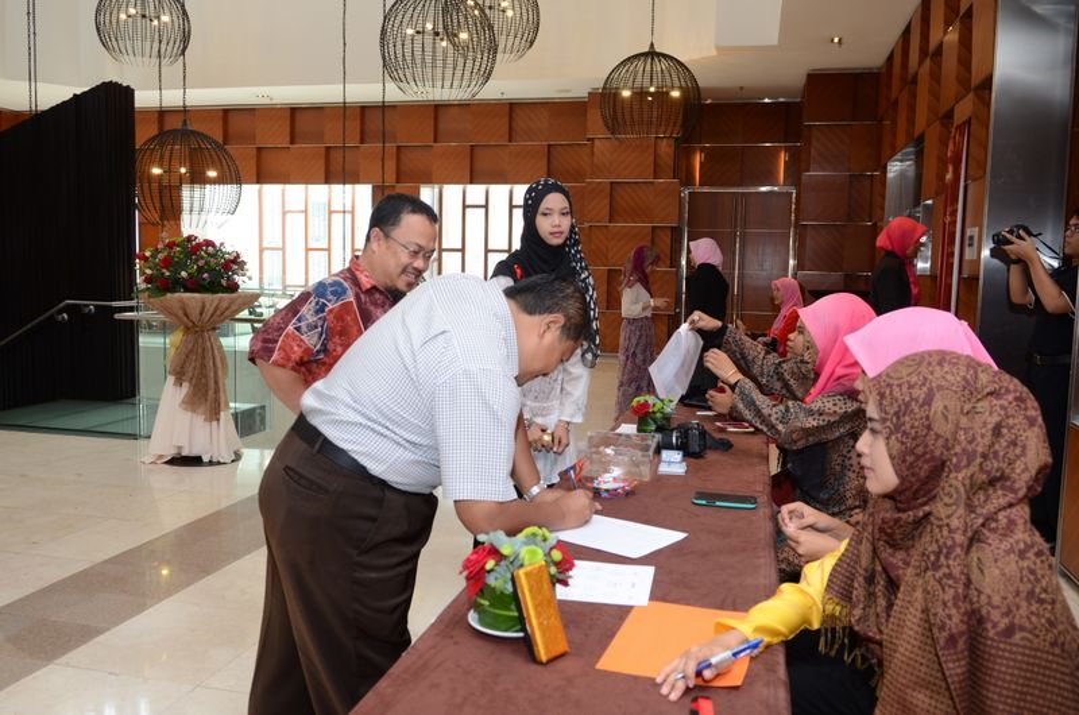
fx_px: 897
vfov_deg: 43.4
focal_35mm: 30
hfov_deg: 62.0
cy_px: 358
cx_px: 540
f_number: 4
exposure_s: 1/60
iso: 400
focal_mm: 20
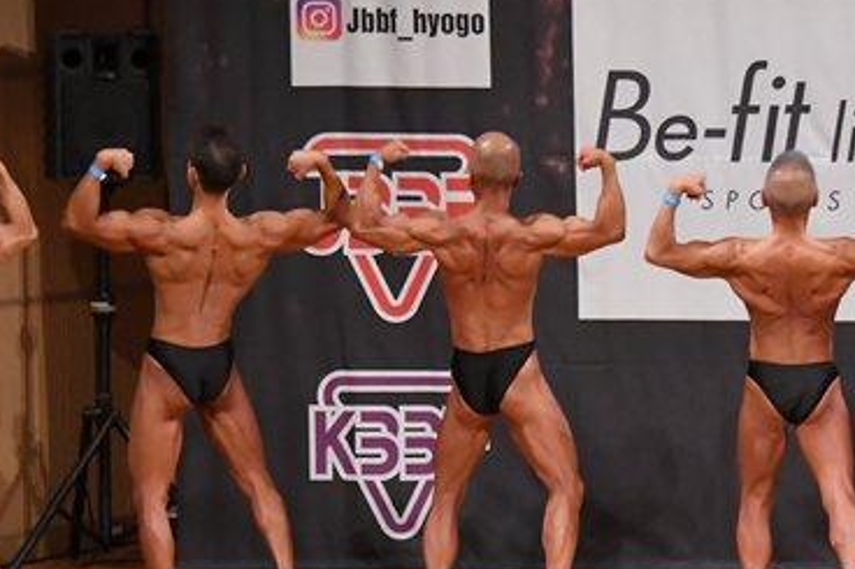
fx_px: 6908
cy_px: 360
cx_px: 584
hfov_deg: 7.1
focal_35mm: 291
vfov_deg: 4.7
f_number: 5.6
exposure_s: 1/400
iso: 7200
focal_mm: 92
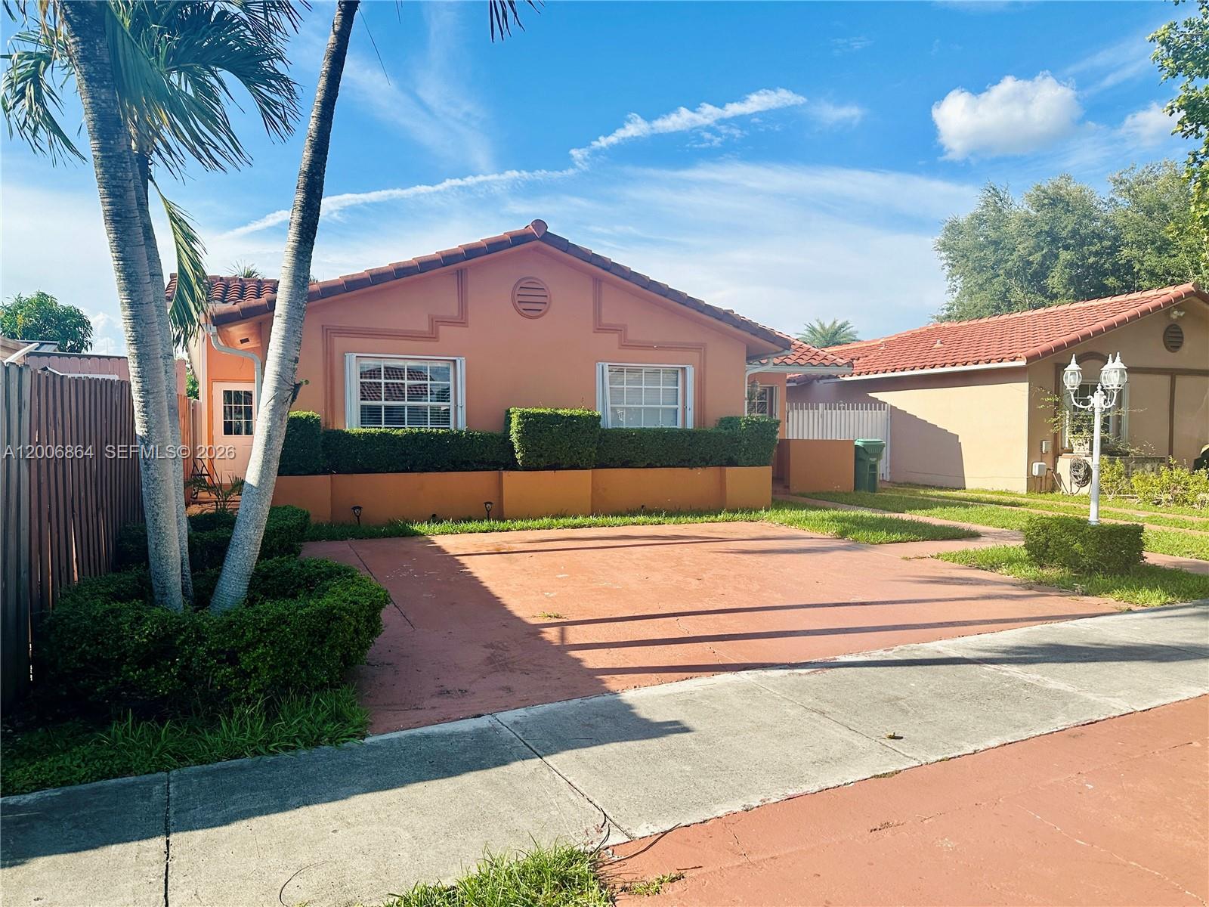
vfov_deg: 56.8
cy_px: 454
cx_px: 604
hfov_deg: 71.6
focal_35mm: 24
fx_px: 838
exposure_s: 1/3597
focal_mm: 6.86
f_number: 1.78
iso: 80
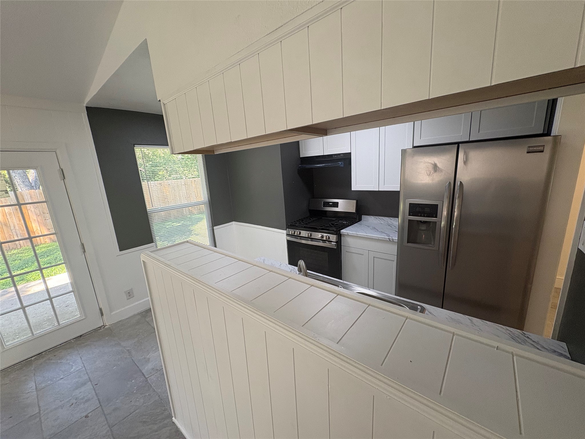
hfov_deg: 102.1
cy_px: 220
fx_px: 237
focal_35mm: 14
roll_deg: +3.4
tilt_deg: -12.1
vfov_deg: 85.7
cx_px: 292
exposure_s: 1/120
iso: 200
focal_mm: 2.22
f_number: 2.2
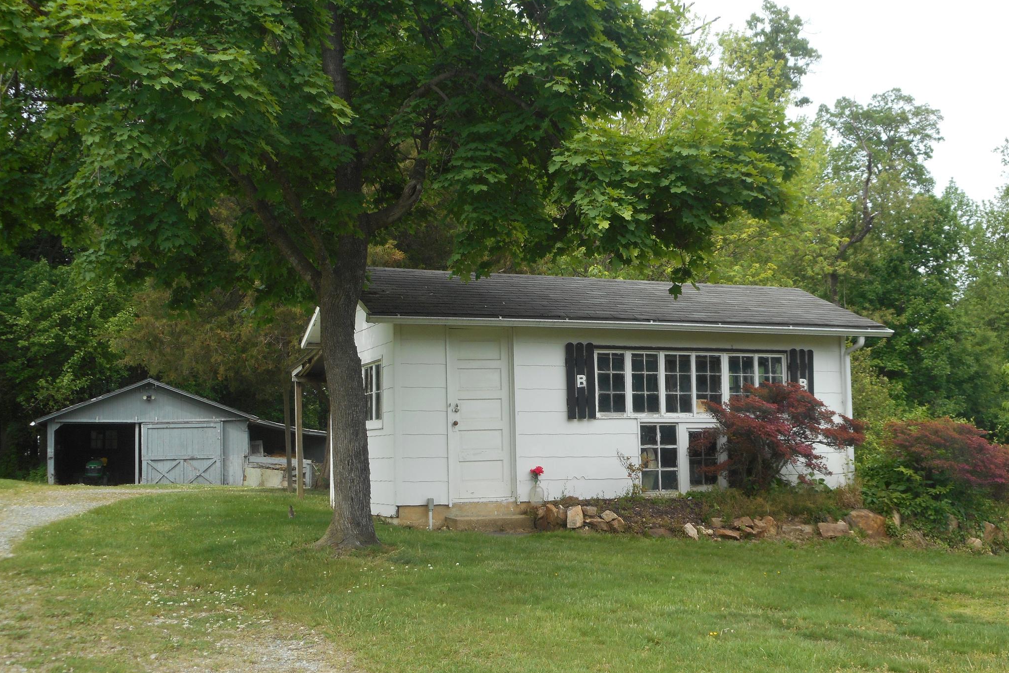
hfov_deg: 42.7
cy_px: 366
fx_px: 1289
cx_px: 505
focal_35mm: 46
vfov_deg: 29.2
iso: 80
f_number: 4.7
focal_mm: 7.9
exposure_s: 1/200
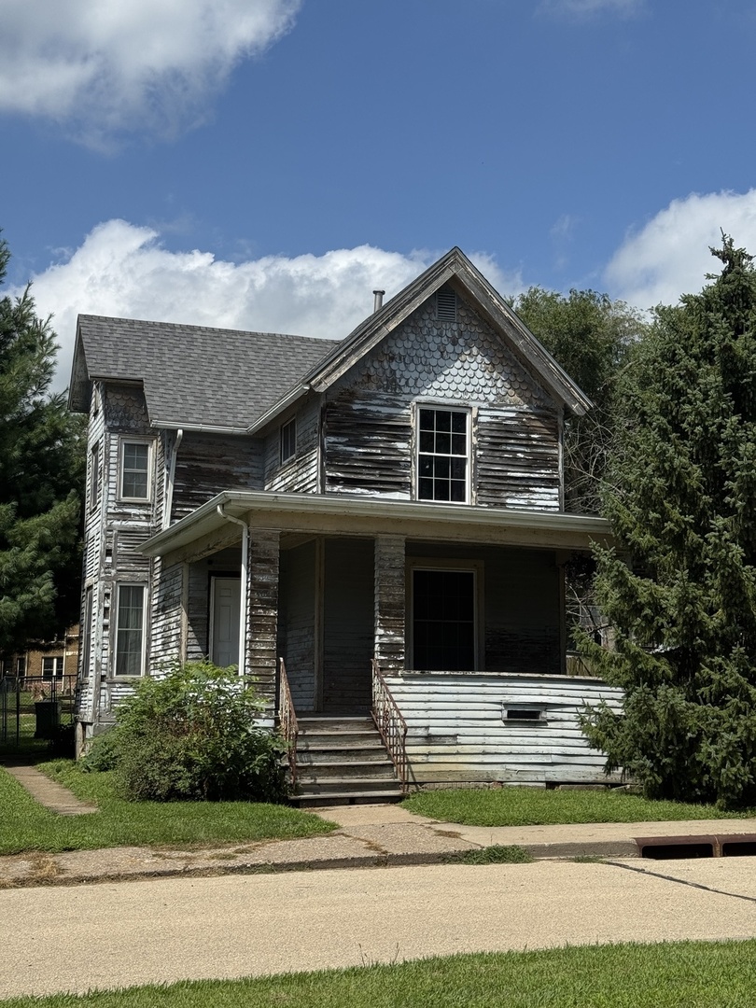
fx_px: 1398
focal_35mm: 48
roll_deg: +0.5
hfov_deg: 30.3
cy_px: 504
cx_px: 378
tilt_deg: +8.0
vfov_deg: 39.7
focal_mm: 6.76
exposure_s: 1/6410
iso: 64
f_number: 1.78
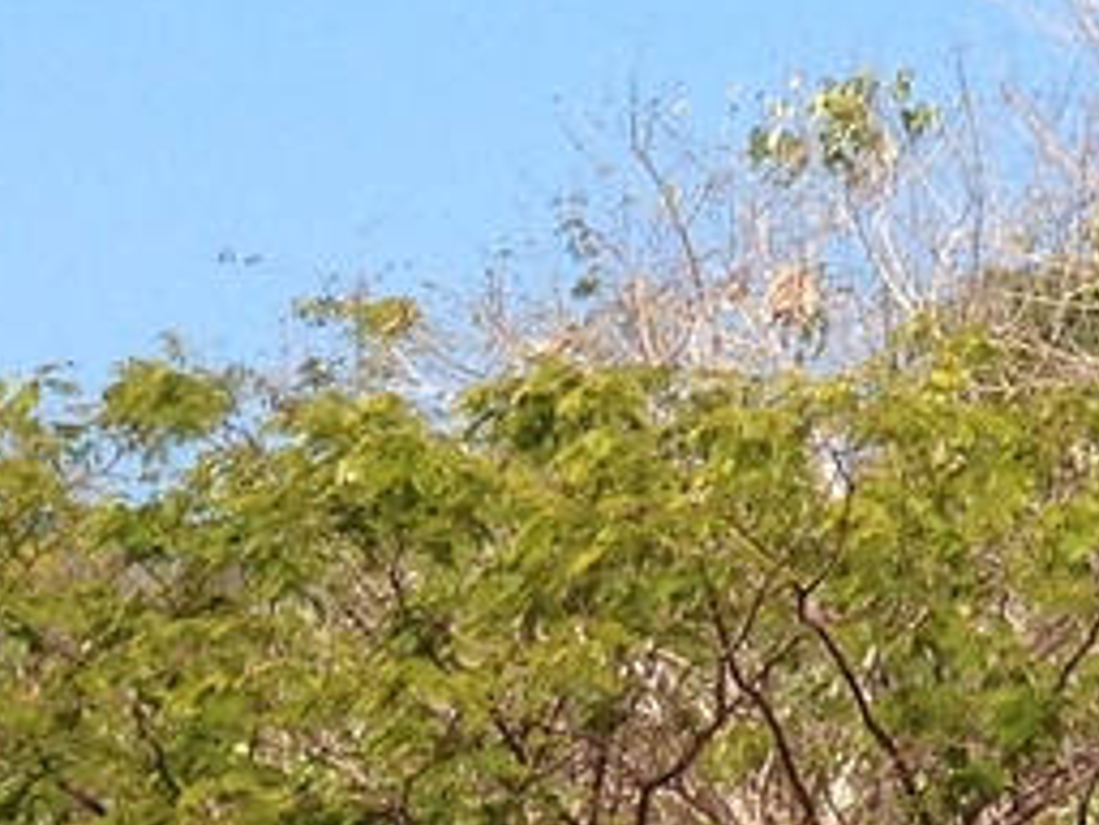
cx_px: 1069
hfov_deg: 9.0
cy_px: -571
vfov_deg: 6.7
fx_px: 6953
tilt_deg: +12.0
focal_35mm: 219
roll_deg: +0.6
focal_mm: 4.28
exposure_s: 1/1577
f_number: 2.4
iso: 50
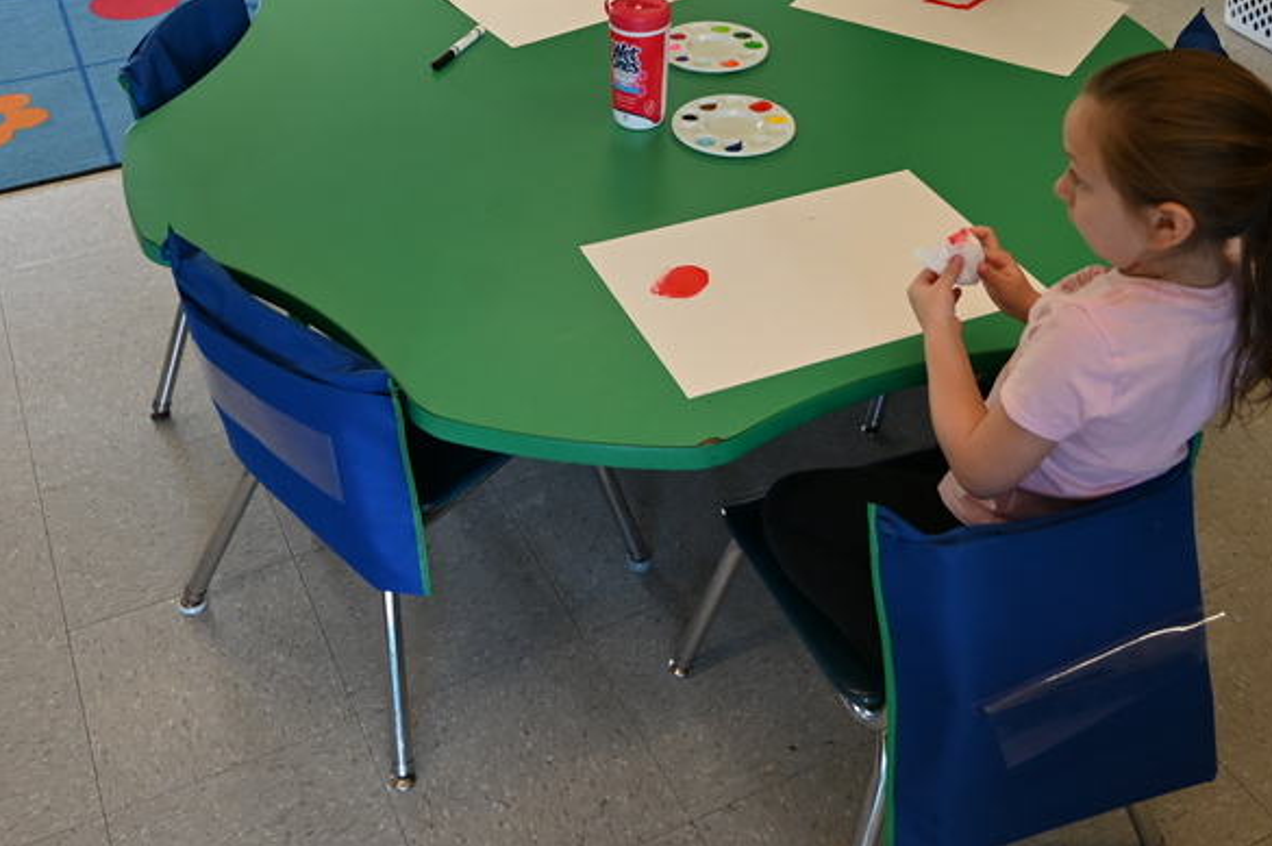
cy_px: 110
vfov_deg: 30.6
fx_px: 1483
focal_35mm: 42
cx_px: 624
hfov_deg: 46.4
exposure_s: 1/125
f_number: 4
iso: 900
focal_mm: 24
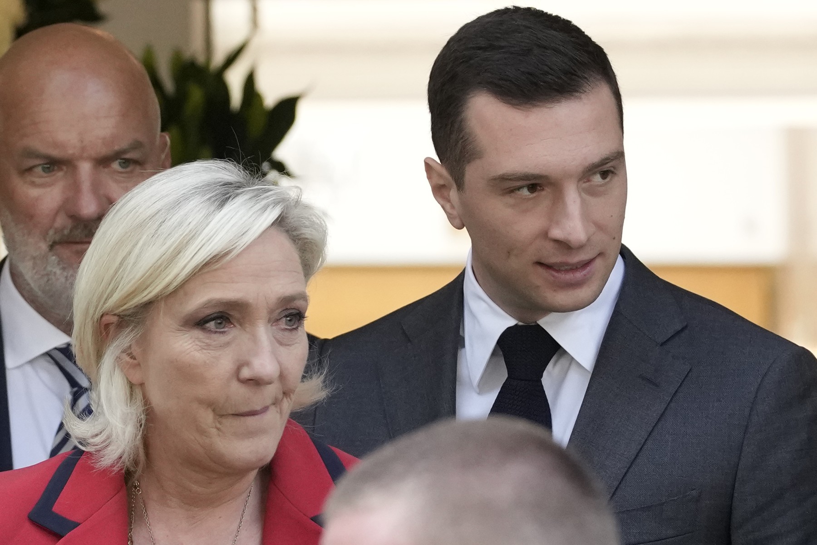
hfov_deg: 12.2
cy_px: 272
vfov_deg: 8.1
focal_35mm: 169
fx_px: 3835
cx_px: 408
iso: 2000
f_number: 4
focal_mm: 113
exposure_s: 1/1250
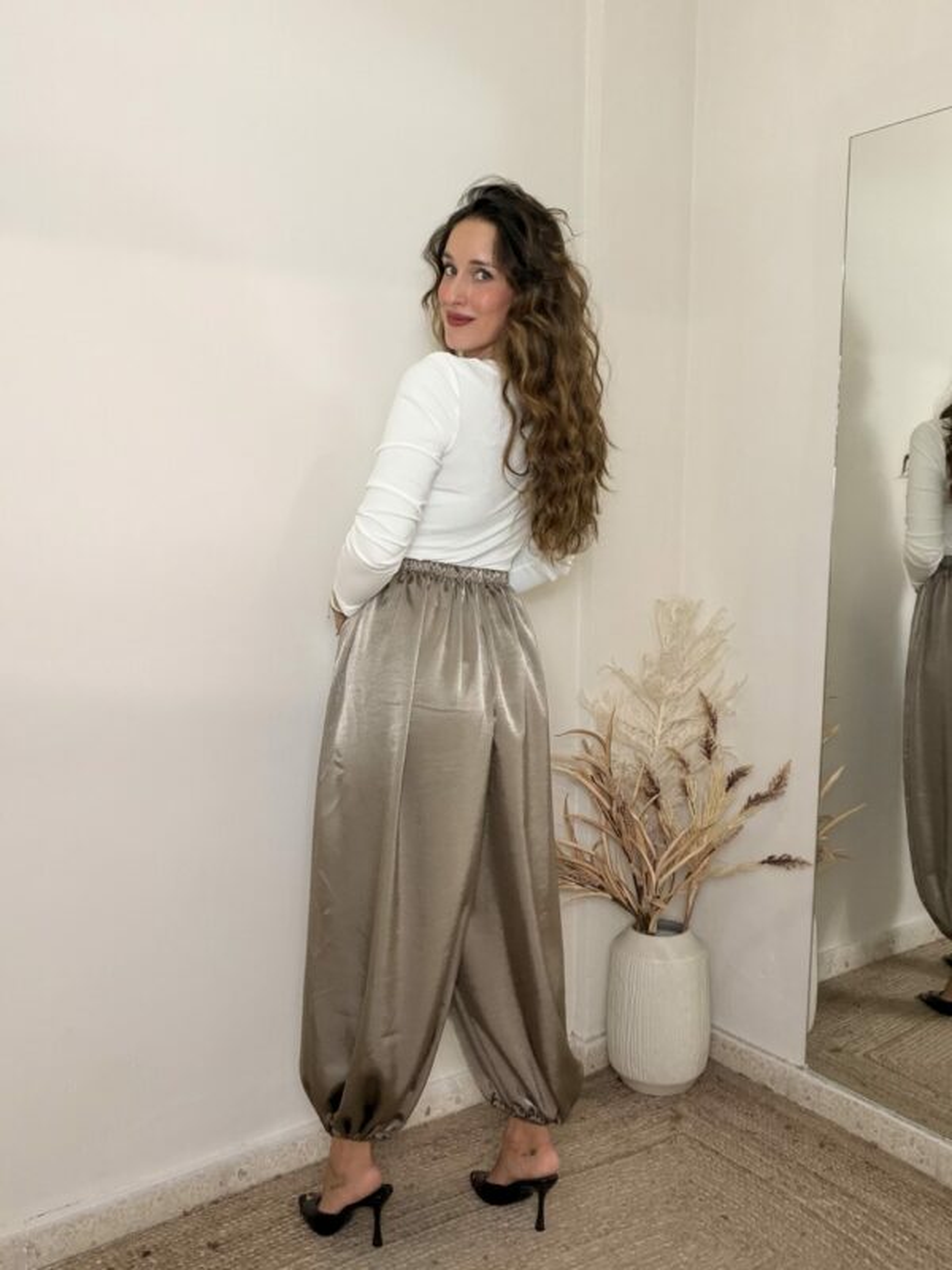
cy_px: 635
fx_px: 1100
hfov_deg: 46.8
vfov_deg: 60.0
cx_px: 476
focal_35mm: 30
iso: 160
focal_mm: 2.71
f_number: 1.9
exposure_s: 1/60
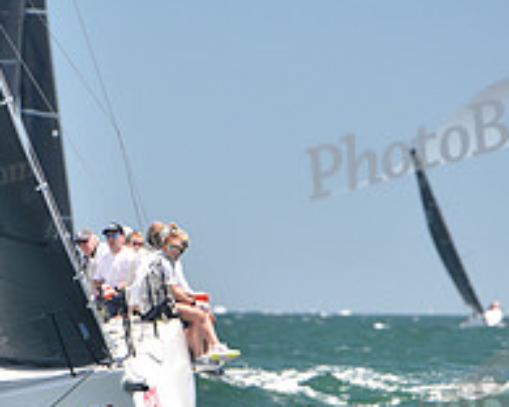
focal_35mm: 557
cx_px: 172
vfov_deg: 2.8
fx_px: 8391
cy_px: 304
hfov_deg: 3.5
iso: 320
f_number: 4
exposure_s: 1/800
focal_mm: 200
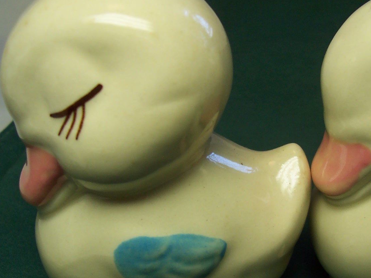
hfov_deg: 34.4
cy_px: 163
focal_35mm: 55
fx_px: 590
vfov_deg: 26.5
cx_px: 268
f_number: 2.8
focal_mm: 5.6
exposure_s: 1/180
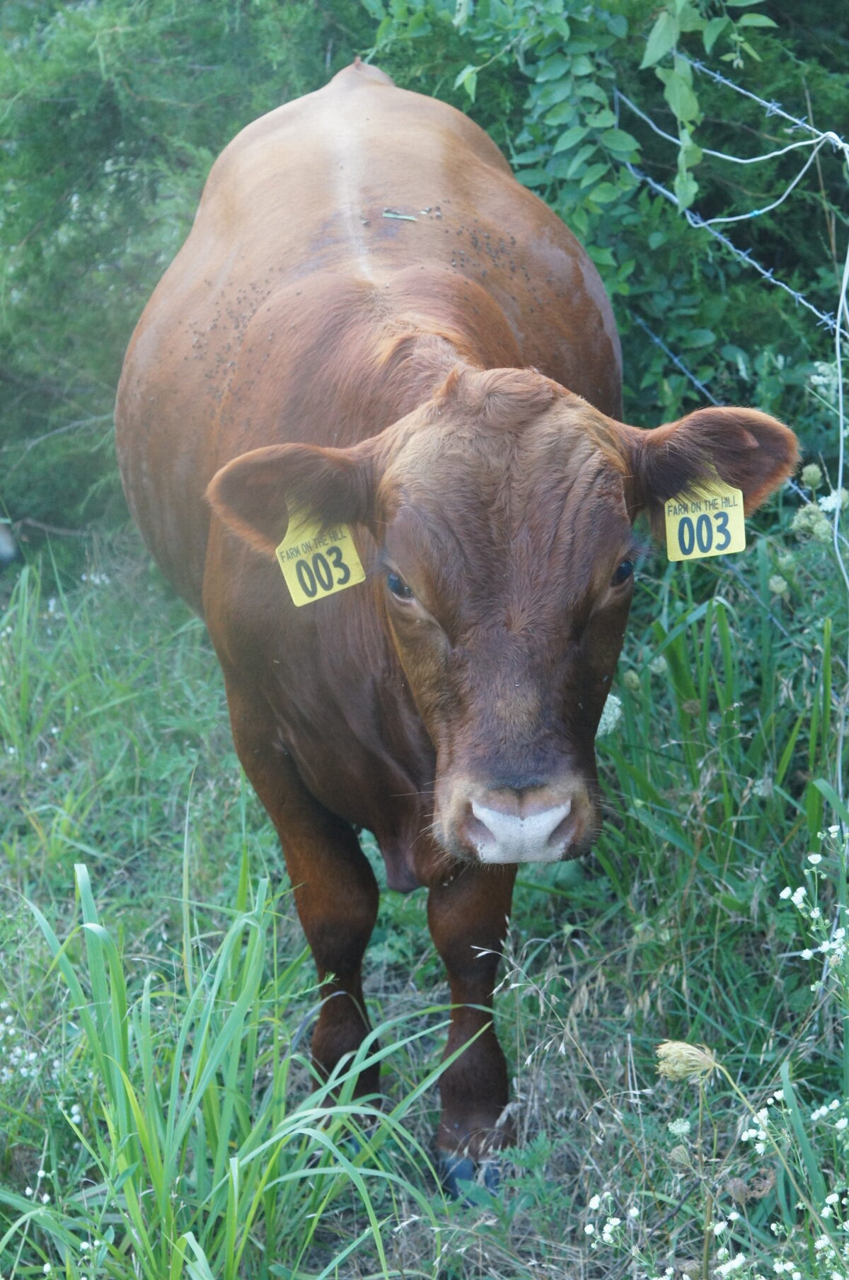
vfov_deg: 24.7
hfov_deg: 16.5
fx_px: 2928
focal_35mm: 82
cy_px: 640
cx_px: 424
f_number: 5.6
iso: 1600
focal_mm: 55
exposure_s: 1/30
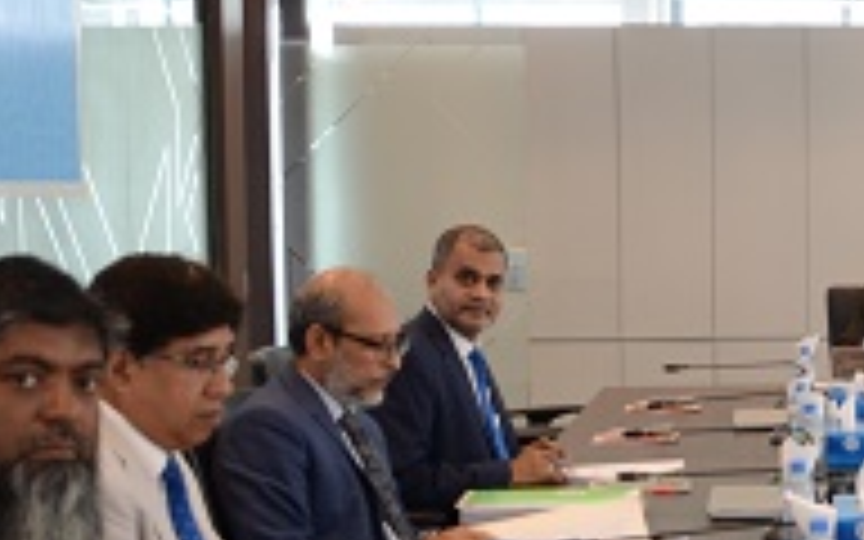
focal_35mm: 90
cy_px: 389
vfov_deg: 14.5
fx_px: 2119
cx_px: 1094
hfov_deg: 21.1
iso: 100
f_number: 3.5
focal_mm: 18
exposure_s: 1/6
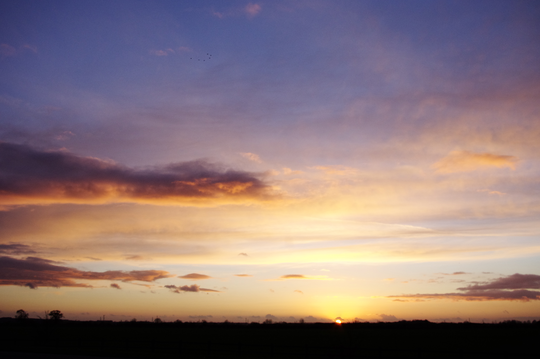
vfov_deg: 38.8
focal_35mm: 34
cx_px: 270
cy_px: 180
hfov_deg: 55.9
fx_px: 509
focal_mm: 23.13
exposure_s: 1/1000
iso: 800
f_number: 5.6
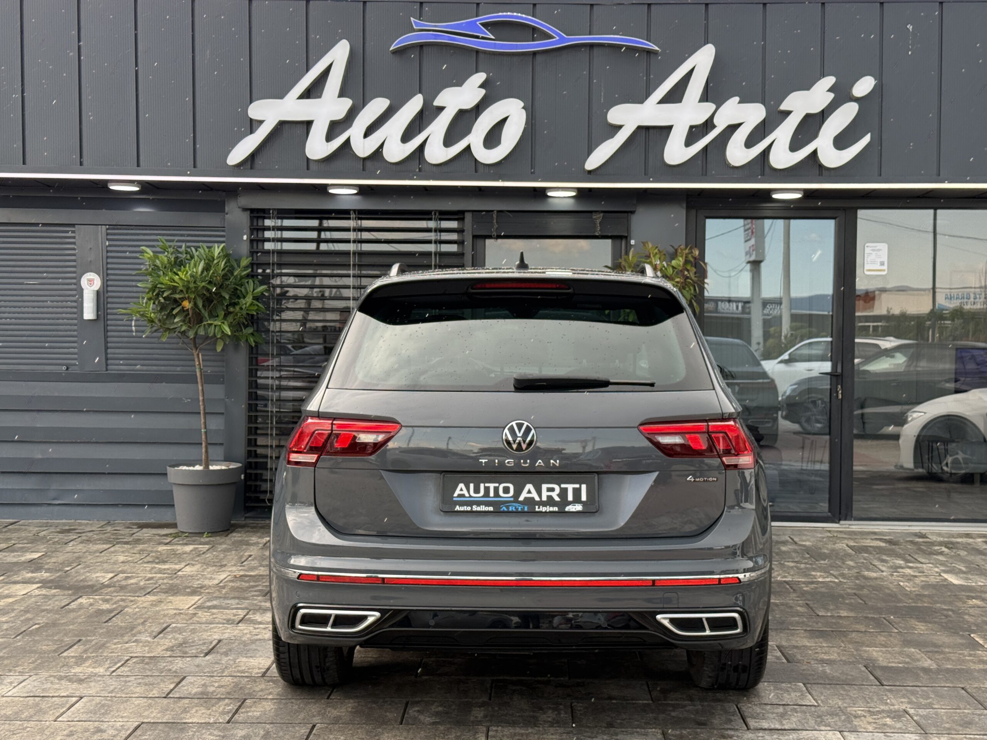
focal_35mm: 48
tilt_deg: -1.3
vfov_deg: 30.3
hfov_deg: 39.7
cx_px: 494
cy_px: 370
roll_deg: -0.4
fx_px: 1369
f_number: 1.78
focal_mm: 6.76
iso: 64
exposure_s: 1/304
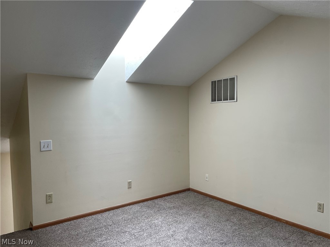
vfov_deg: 53.1
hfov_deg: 67.3
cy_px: 124
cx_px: 165
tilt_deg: -3.1
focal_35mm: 26
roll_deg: +0.4
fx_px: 248
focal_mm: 4.2
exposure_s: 1/121
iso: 80
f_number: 1.6
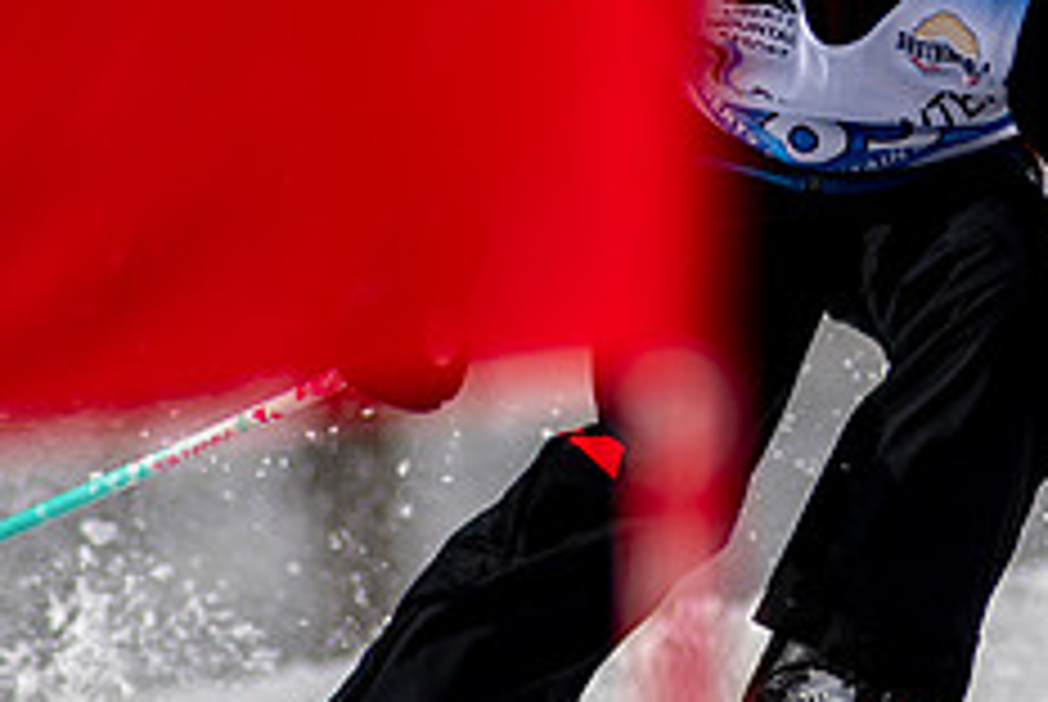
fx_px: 32616
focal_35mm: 1119
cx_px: 904
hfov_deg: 1.8
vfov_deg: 1.2
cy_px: 83
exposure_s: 1/8000
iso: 100
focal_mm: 300
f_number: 2.8
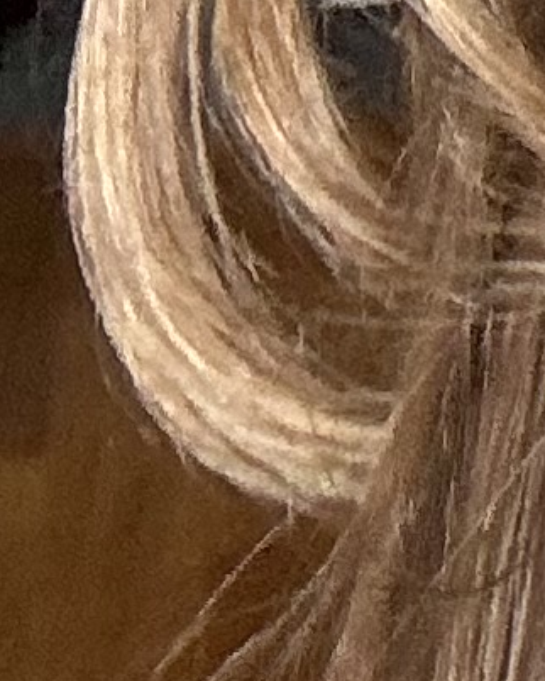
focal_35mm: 225
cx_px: 2539
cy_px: -1345
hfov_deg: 5.5
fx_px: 4533
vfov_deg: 7.6
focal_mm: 2.69
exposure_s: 1/79
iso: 80
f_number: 1.9
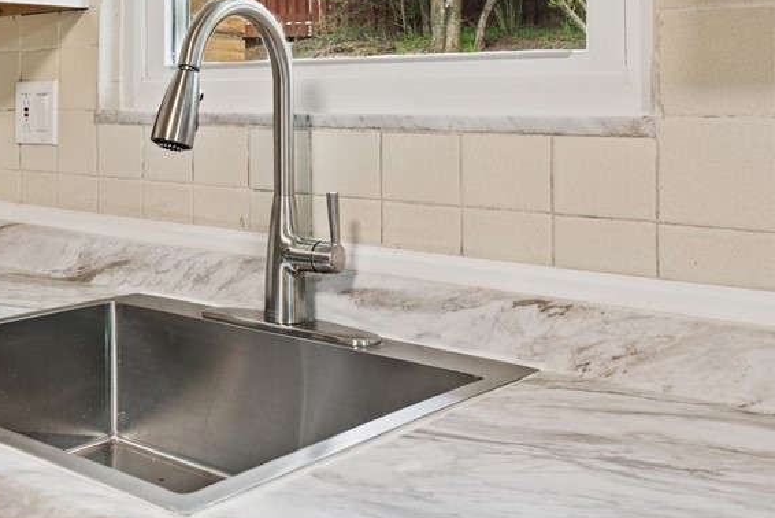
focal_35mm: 46
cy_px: 85
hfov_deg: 40.7
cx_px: 138
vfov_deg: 28.5
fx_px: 991
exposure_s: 1/4
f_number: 11
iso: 50
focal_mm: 24
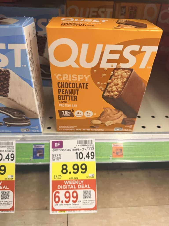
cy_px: 113
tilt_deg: -38.8
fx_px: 156
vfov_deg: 71.6
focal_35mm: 24
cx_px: 84
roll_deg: -2.7
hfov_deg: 56.8
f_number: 1.78
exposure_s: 1/63
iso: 200
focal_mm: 6.76
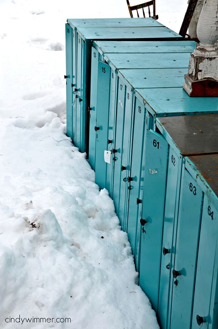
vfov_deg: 37.9
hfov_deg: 25.7
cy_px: 164
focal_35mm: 52
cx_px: 109
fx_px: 479
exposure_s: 1/250
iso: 100
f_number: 8
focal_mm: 35
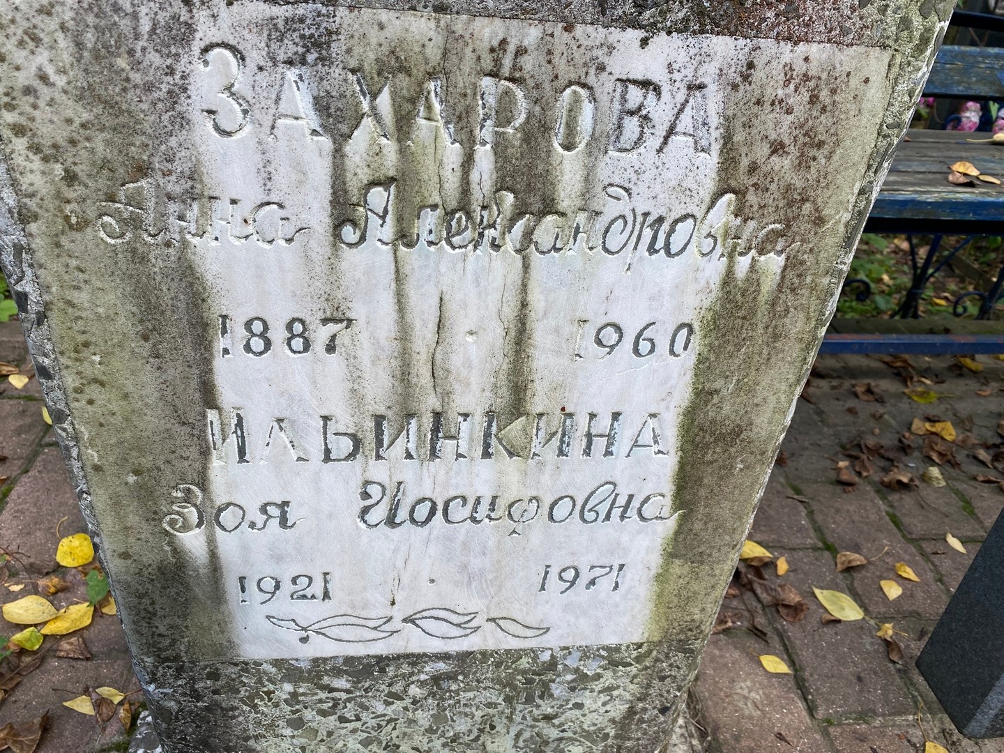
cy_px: 376
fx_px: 754
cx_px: 502
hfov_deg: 67.3
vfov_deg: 53.1
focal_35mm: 26
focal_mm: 4.25
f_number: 1.8
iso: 32
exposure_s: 1/390
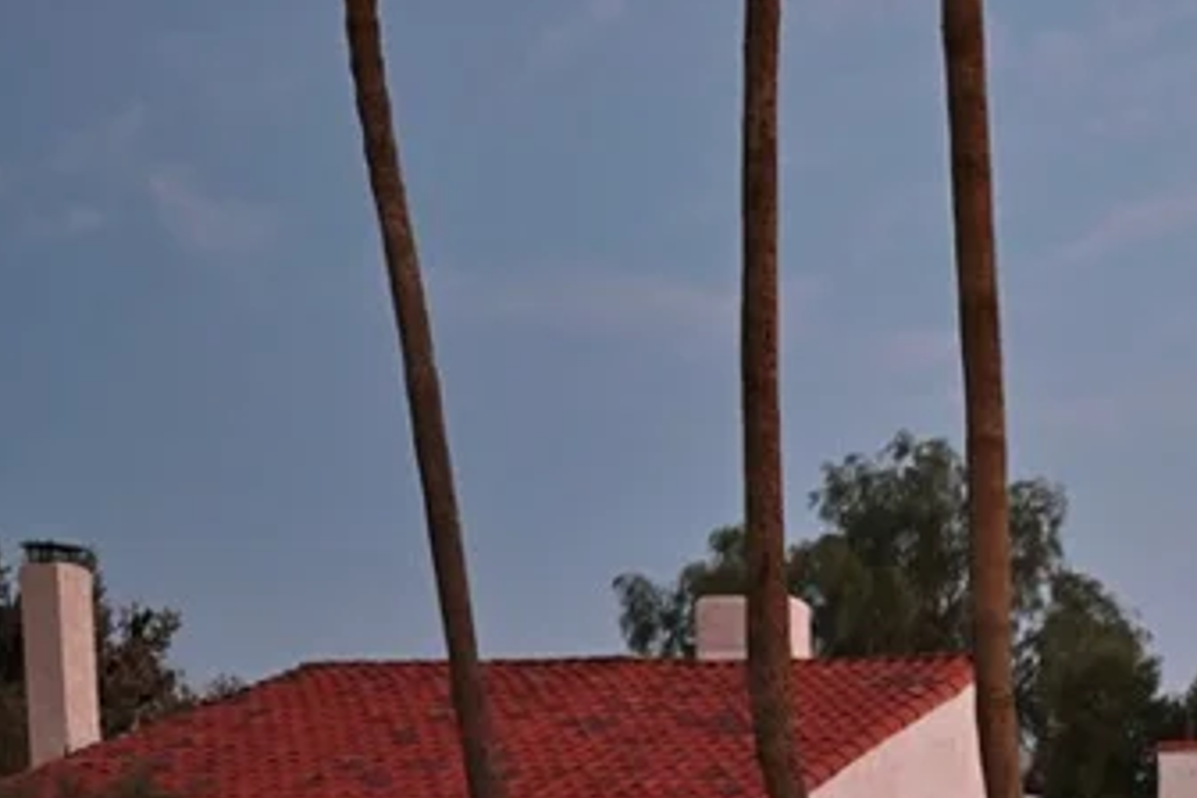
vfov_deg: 17.7
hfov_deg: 25.2
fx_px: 2327
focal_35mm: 70
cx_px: 1532
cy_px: 1142
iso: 2500
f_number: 4
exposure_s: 1/60
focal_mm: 23
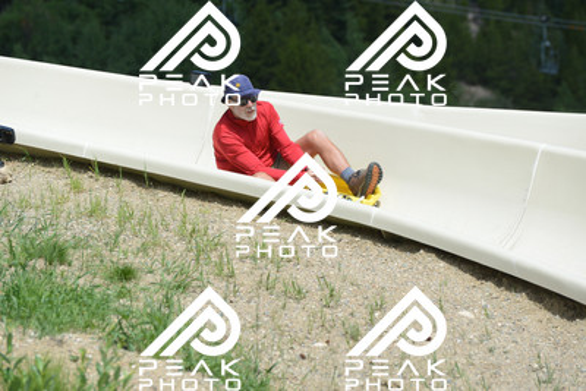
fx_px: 3175
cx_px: 293
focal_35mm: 195
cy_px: 196
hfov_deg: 10.5
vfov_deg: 7.0
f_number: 6.3
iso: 500
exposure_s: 1/1250
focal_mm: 195
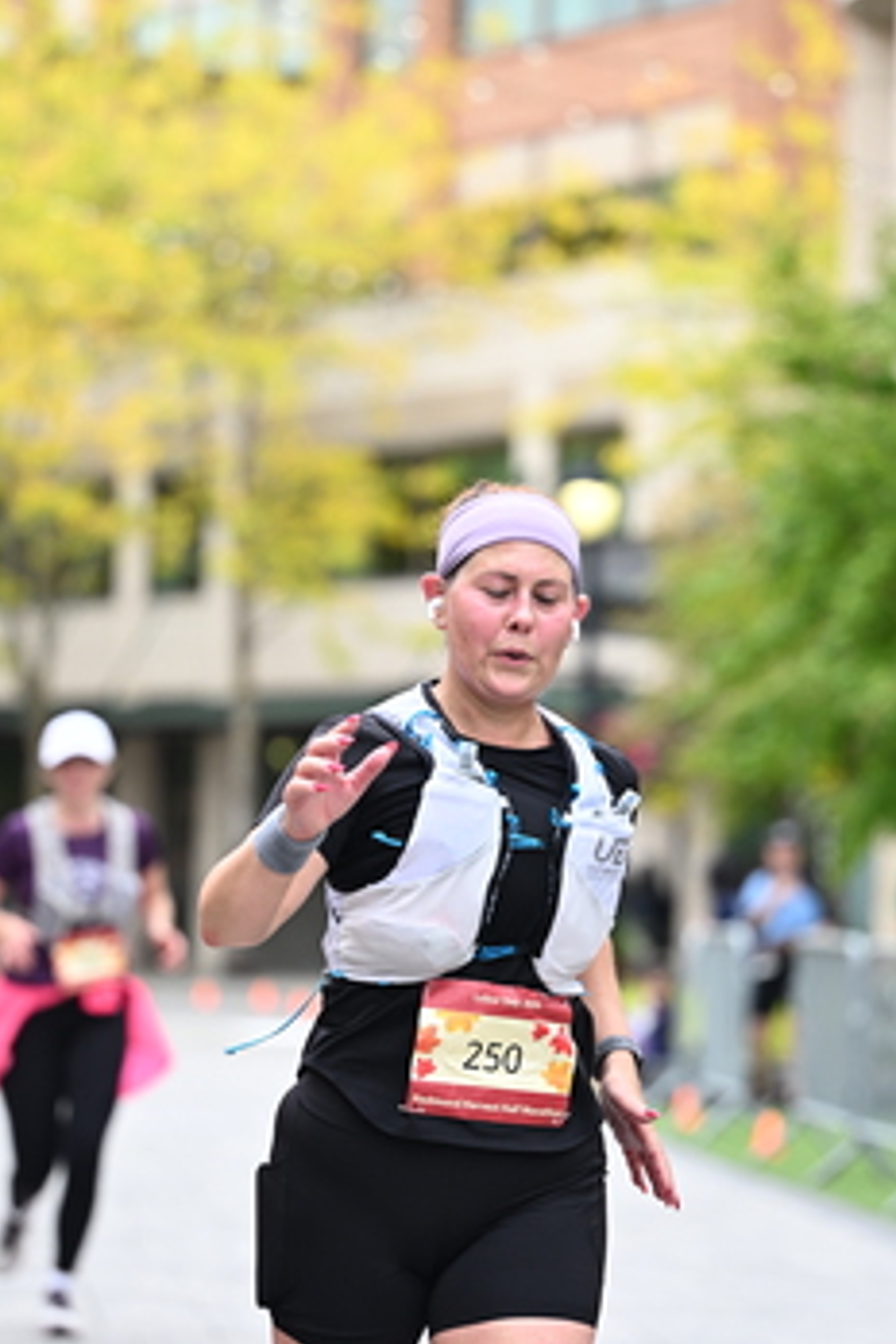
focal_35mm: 174
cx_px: 485
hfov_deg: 7.9
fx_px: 6495
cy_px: 726
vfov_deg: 11.8
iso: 640
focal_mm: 110
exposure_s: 1/1600
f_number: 2.8
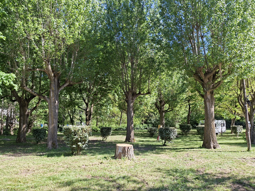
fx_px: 191
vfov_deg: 53.0
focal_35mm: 26
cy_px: 100
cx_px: 124
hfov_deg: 67.3
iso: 40
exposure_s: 1/504
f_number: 1.8
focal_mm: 5.54
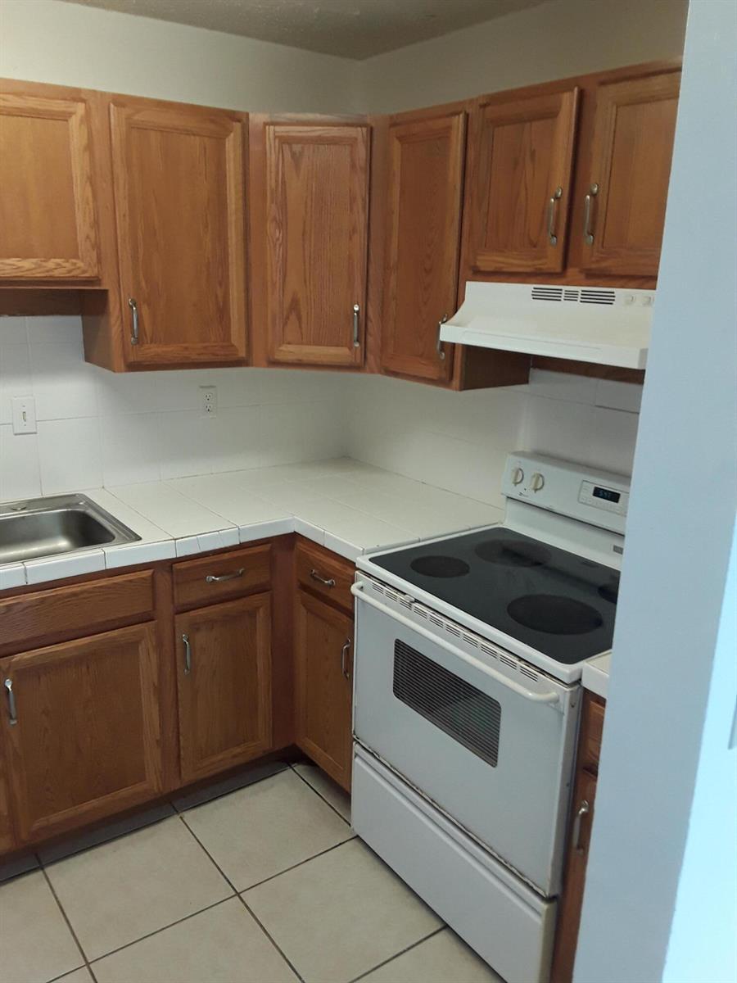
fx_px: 766
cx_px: 368
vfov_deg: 65.3
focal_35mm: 27
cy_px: 492
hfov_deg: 51.4
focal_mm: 2.91
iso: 80
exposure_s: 1/30
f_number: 1.9
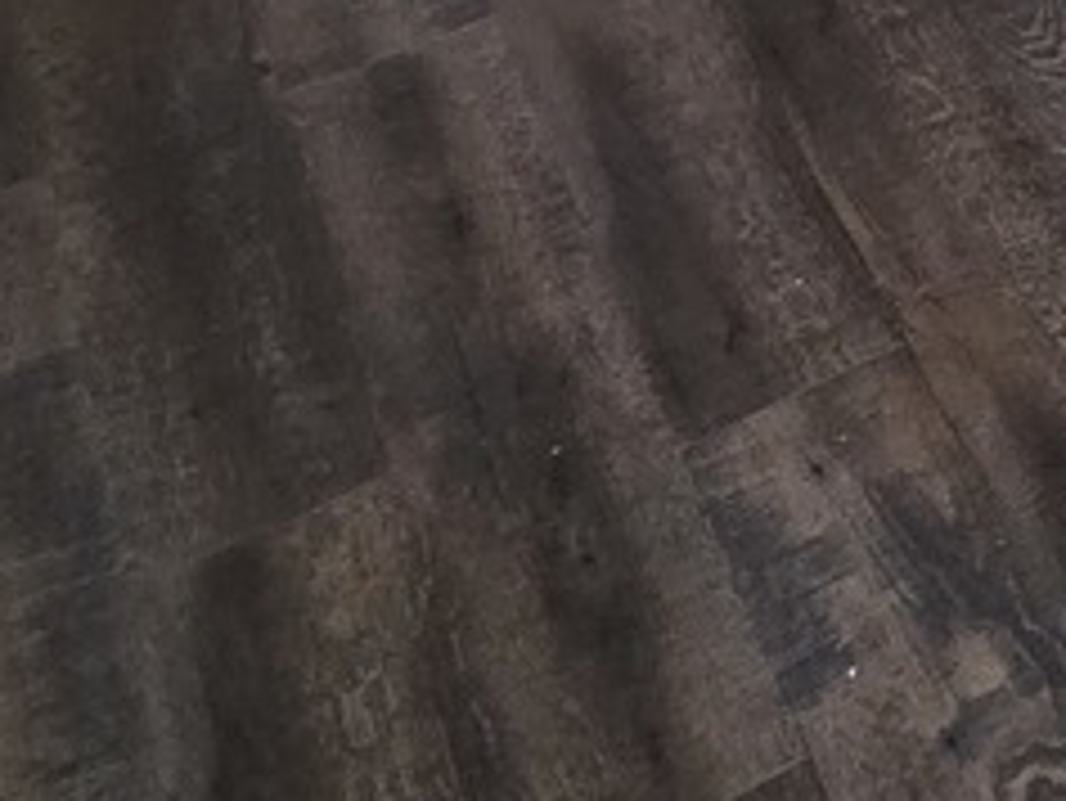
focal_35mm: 79
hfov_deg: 16.6
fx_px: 2434
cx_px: 2285
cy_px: -1080
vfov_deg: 13.8
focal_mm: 2.2
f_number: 2.2
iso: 200
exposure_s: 1/120
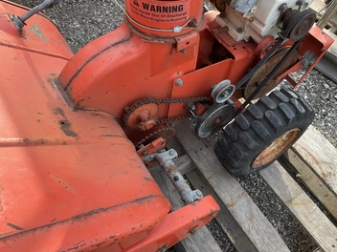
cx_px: 181
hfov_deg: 55.3
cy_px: 125
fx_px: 321
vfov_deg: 42.9
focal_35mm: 33
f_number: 1.8
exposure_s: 1/273
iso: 25
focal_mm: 3
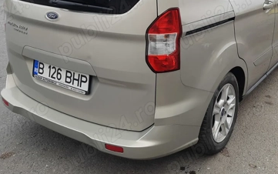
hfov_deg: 45.1
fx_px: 334
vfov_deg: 28.5
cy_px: 28
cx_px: 161
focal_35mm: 44
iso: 20
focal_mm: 4.6
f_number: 2
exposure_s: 1/145
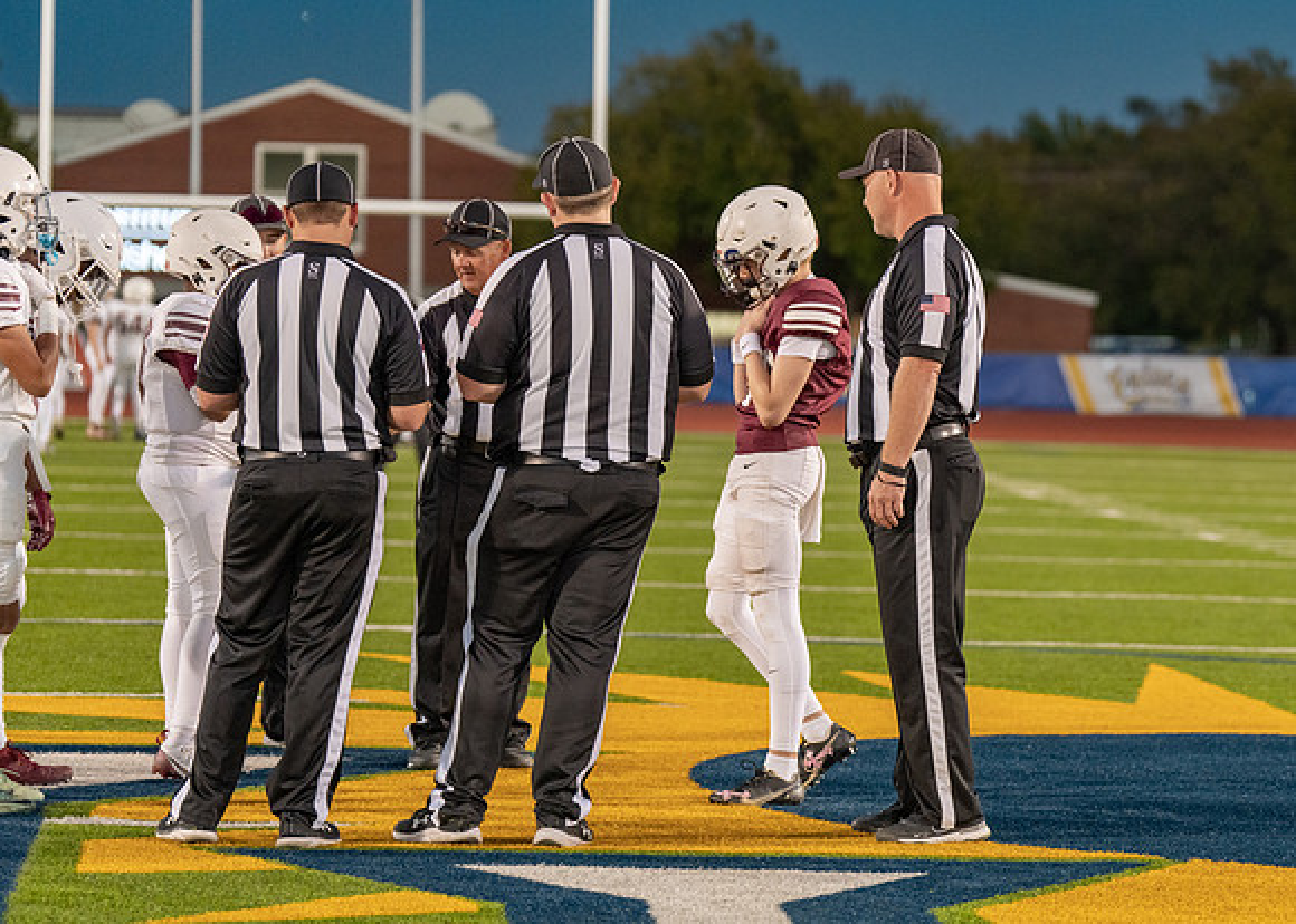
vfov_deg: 10.5
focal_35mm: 137
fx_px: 5036
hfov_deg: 14.7
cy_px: 494
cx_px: 806
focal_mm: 111
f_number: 2.8
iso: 1600
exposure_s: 1/400
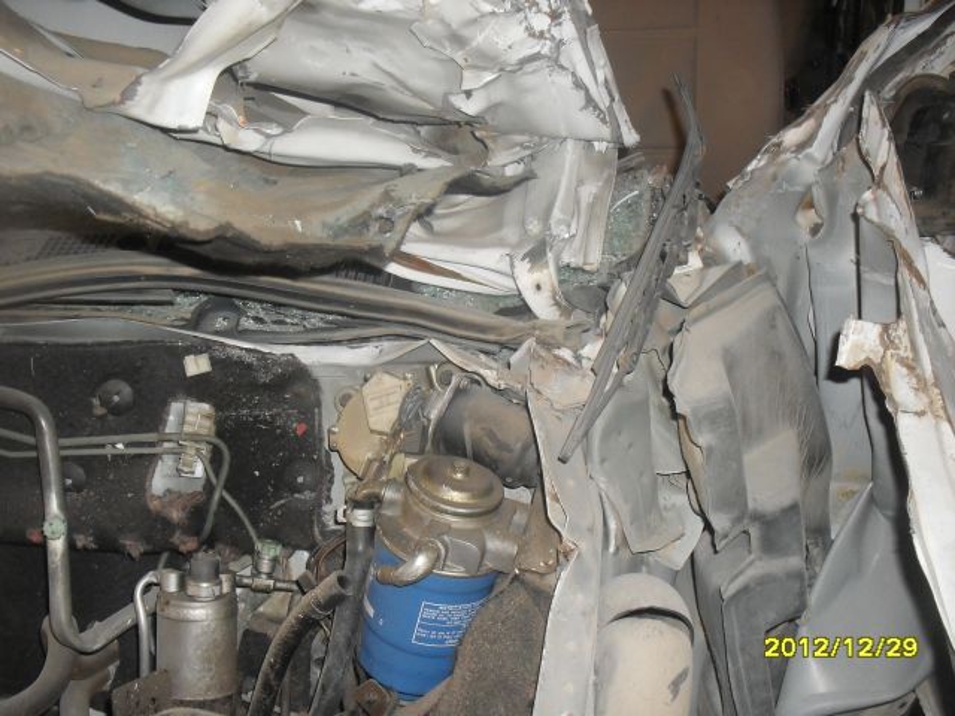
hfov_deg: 49.0
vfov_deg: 37.7
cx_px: 478
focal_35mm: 38
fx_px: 1048
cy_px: 358
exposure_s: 1/45
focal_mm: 6.3
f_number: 2.8
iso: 200
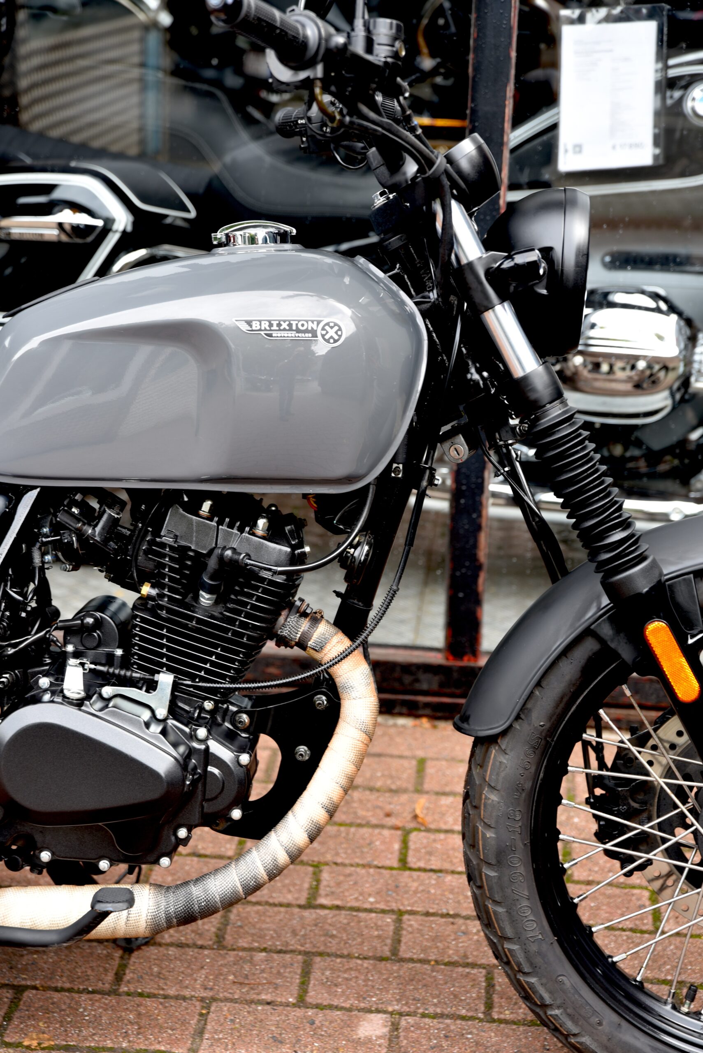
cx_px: 352
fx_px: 2048
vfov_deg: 28.8
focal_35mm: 70
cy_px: 526
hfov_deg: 19.5
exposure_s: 1/60
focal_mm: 70
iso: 100
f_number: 4
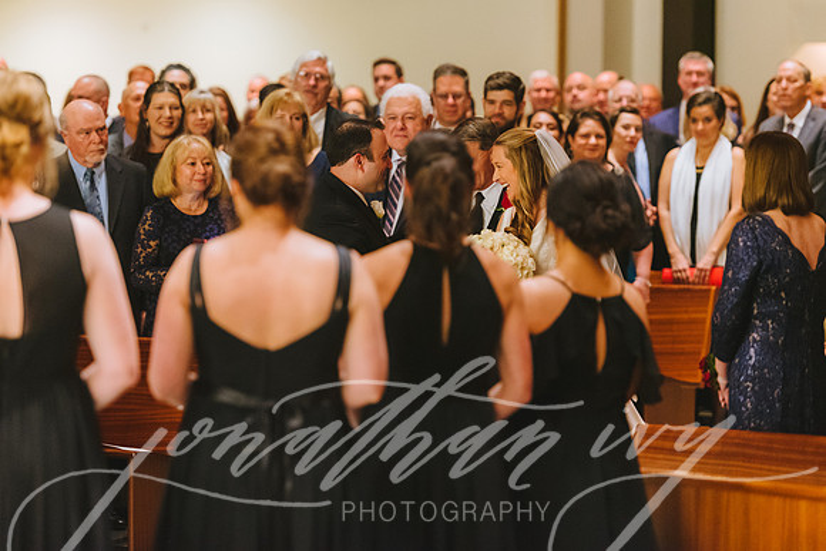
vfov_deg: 8.5
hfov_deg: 12.7
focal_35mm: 162
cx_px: 399
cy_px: 253
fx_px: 3721
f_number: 2.8
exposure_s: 1/125
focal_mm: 150
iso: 5000
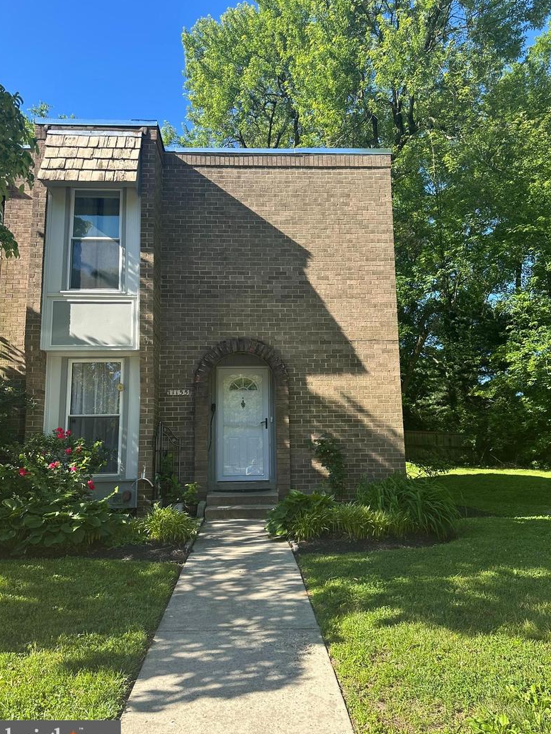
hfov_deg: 54.9
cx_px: 283
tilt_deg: +10.5
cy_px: 379
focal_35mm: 25
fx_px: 530
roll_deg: +0.5
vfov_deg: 69.4
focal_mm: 6.86
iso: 80
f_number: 1.78
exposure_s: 1/1029
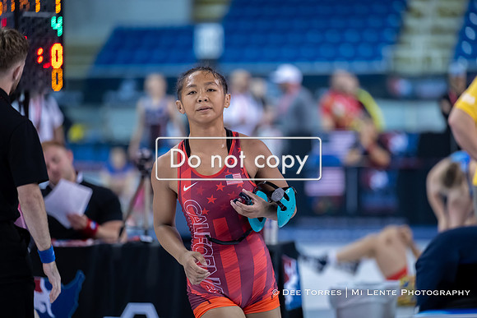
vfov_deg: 6.9
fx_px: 2650
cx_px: 238
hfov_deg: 10.3
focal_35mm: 200
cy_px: 159
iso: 3200
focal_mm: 200
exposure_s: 1/800
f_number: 3.2
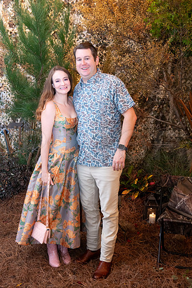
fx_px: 336
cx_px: 96
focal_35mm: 42
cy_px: 144
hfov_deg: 31.9
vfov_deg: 46.4
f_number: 5
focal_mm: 42
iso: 3200
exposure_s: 1/100
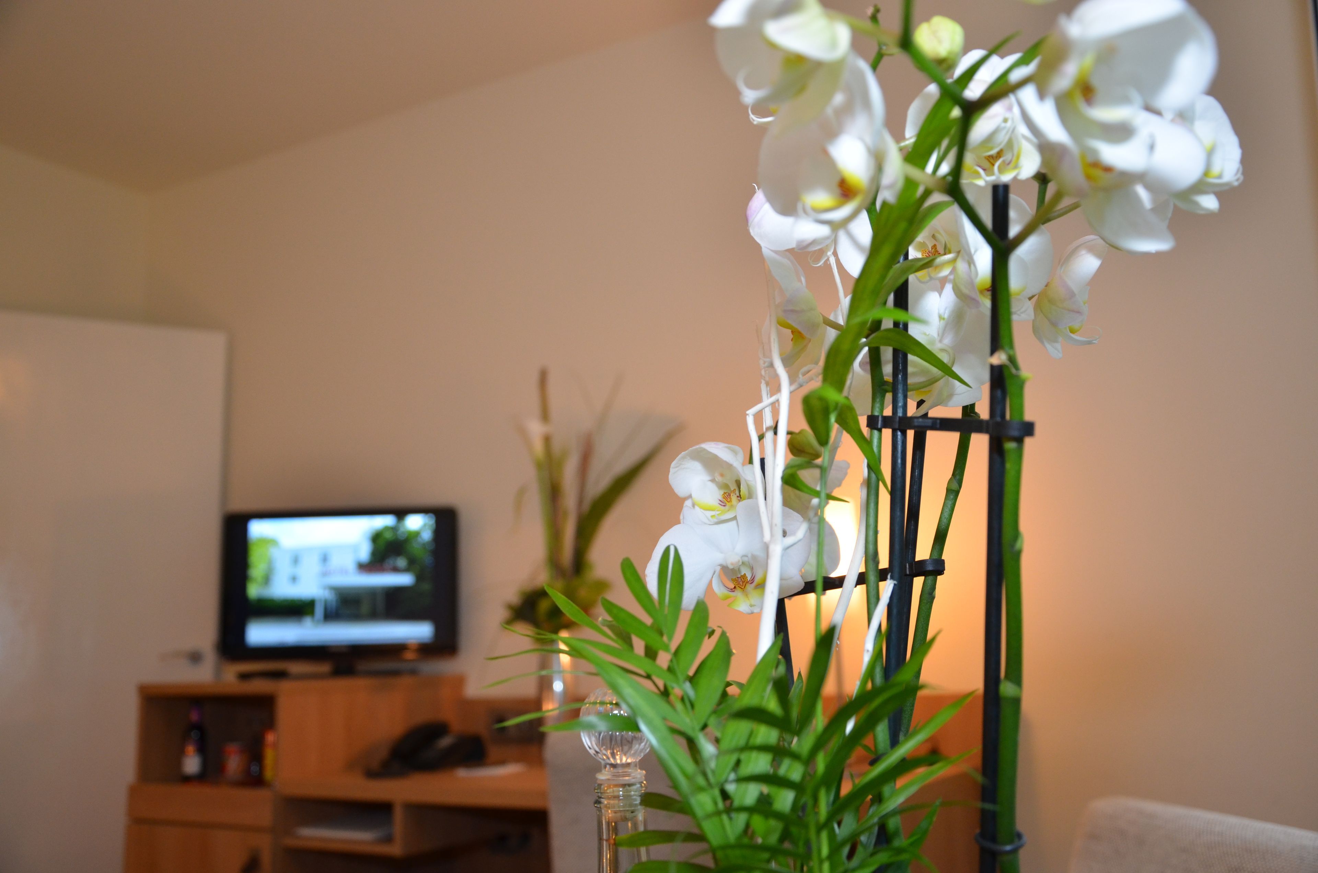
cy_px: 436
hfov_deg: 53.2
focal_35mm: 36
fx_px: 1315
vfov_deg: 36.7
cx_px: 659
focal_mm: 24
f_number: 4
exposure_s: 1/60
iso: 640
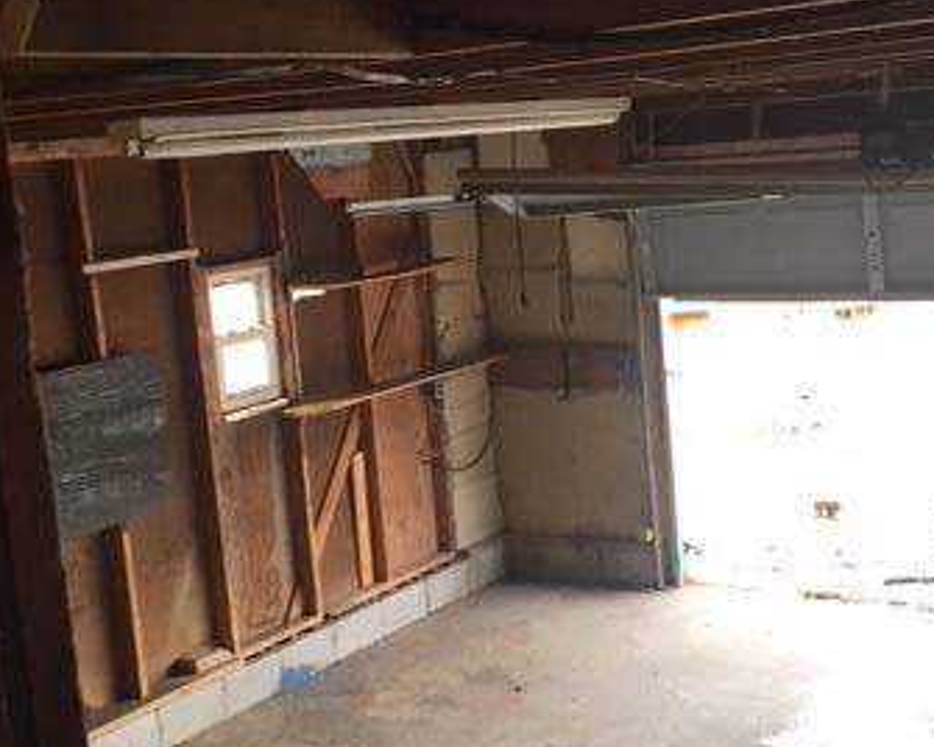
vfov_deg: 28.1
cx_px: 460
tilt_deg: -10.7
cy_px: 426
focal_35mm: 54
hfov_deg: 34.7
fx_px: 1493
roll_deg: +6.1
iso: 32
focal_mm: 4.15
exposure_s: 1/30
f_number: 2.2
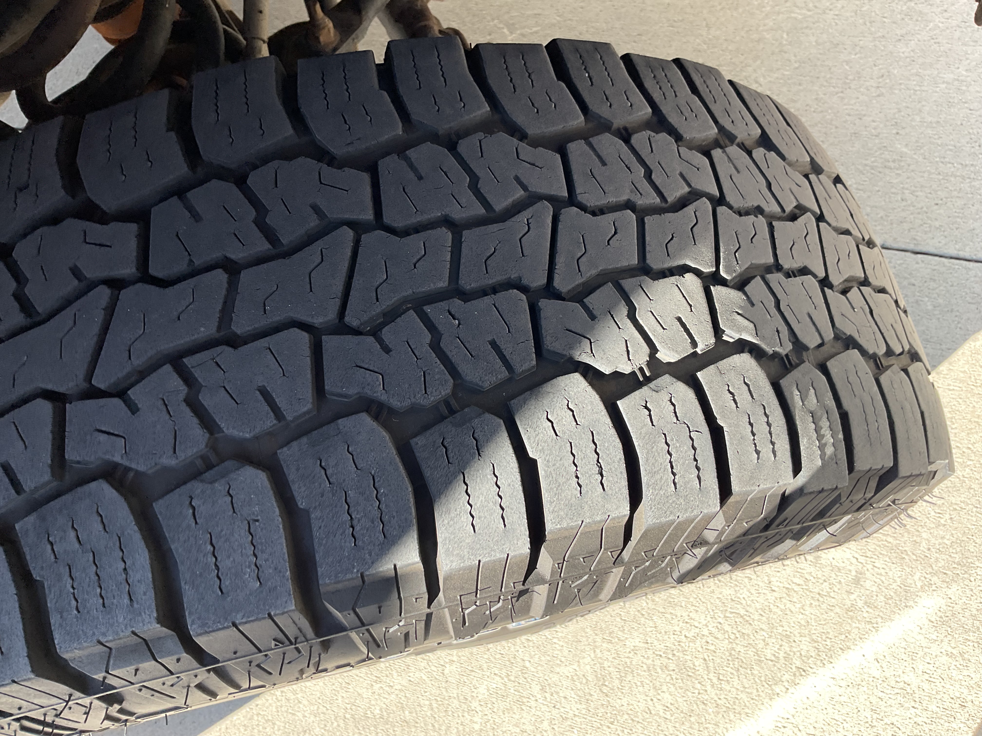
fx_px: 823
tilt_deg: -69.1
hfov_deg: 61.7
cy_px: 368
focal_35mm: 29
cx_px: 491
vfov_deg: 48.2
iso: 16
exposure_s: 1/171
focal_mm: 3
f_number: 1.8
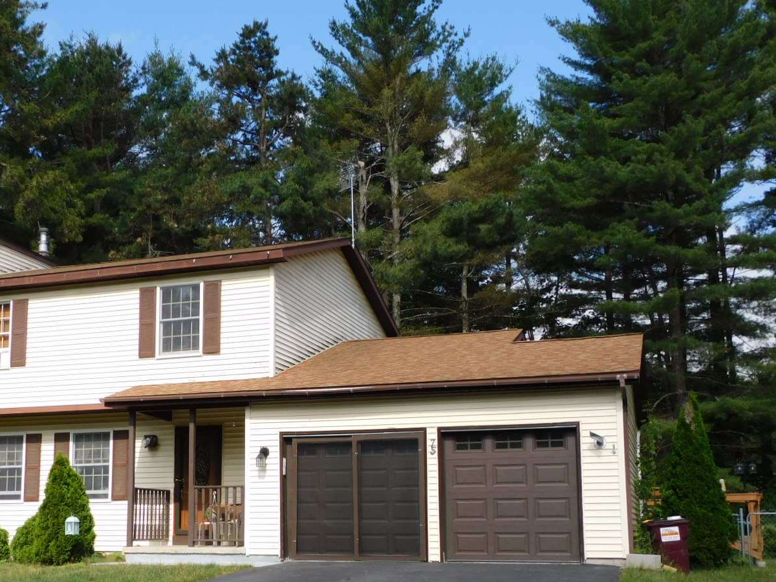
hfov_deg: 42.7
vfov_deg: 32.6
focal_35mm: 44
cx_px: 301
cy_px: 387
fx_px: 986
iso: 125
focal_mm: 5.9
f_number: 3.6
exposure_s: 1/800
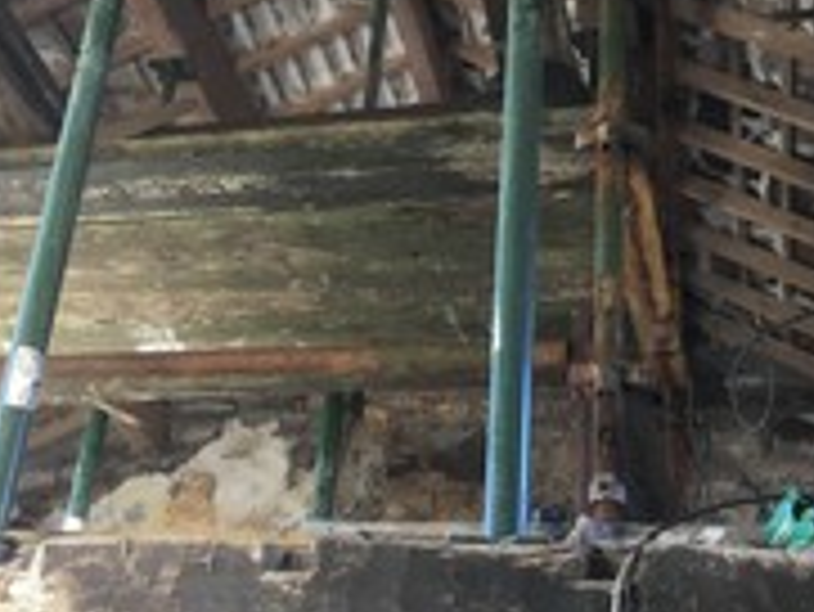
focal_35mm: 64
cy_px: 99
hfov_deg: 30.1
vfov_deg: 22.6
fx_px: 1506
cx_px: 315
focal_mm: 4.15
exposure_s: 1/33
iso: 100
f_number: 2.2
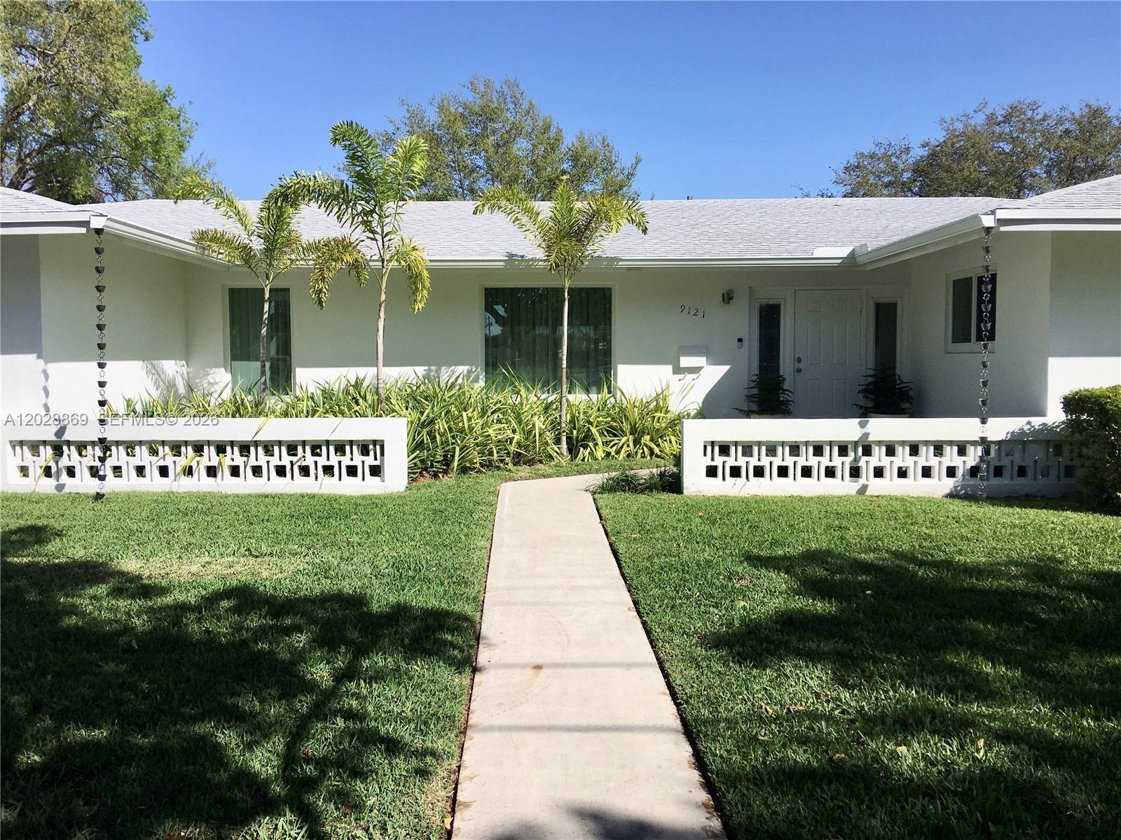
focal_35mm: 29
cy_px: 420
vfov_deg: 48.2
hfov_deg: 61.7
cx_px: 560
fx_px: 939
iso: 25
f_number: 2.2
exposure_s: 1/2653
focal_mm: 4.15
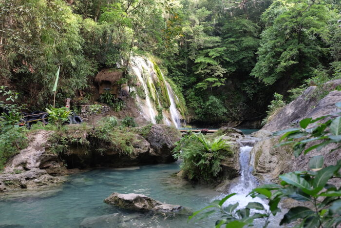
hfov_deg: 58.7
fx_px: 303
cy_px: 114
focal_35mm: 32
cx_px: 170
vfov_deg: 41.1
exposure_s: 1/60
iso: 250
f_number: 4
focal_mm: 21.1
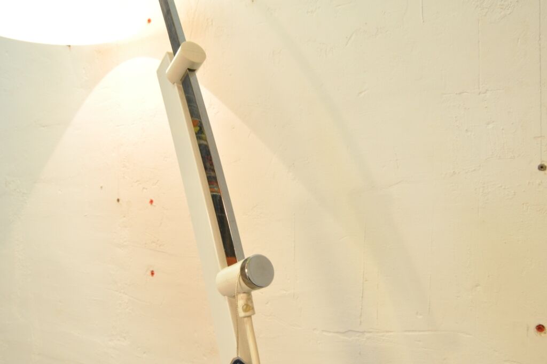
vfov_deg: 41.6
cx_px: 274
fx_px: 478
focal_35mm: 32
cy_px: 182
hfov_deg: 59.6
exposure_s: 1/1.6
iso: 800
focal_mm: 21
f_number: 13
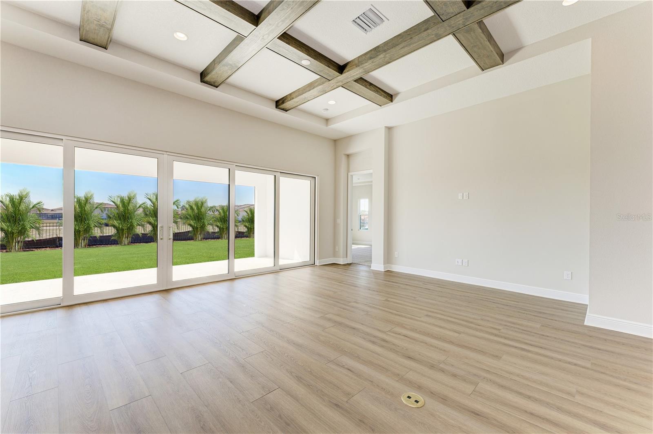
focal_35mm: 15
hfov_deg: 100.5
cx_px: 326
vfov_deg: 77.2
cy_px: 217
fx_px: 272
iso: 200
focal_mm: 15
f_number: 9
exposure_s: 1/40
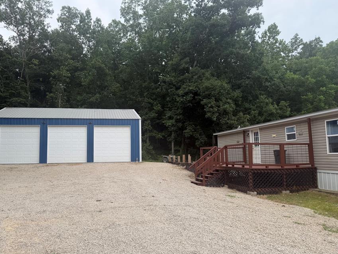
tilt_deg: +5.7
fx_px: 283
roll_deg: +0.4
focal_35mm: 29
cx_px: 140
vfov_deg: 48.3
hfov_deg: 61.3
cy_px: 130
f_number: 1.78
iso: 80
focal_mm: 6.76
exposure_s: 1/1618
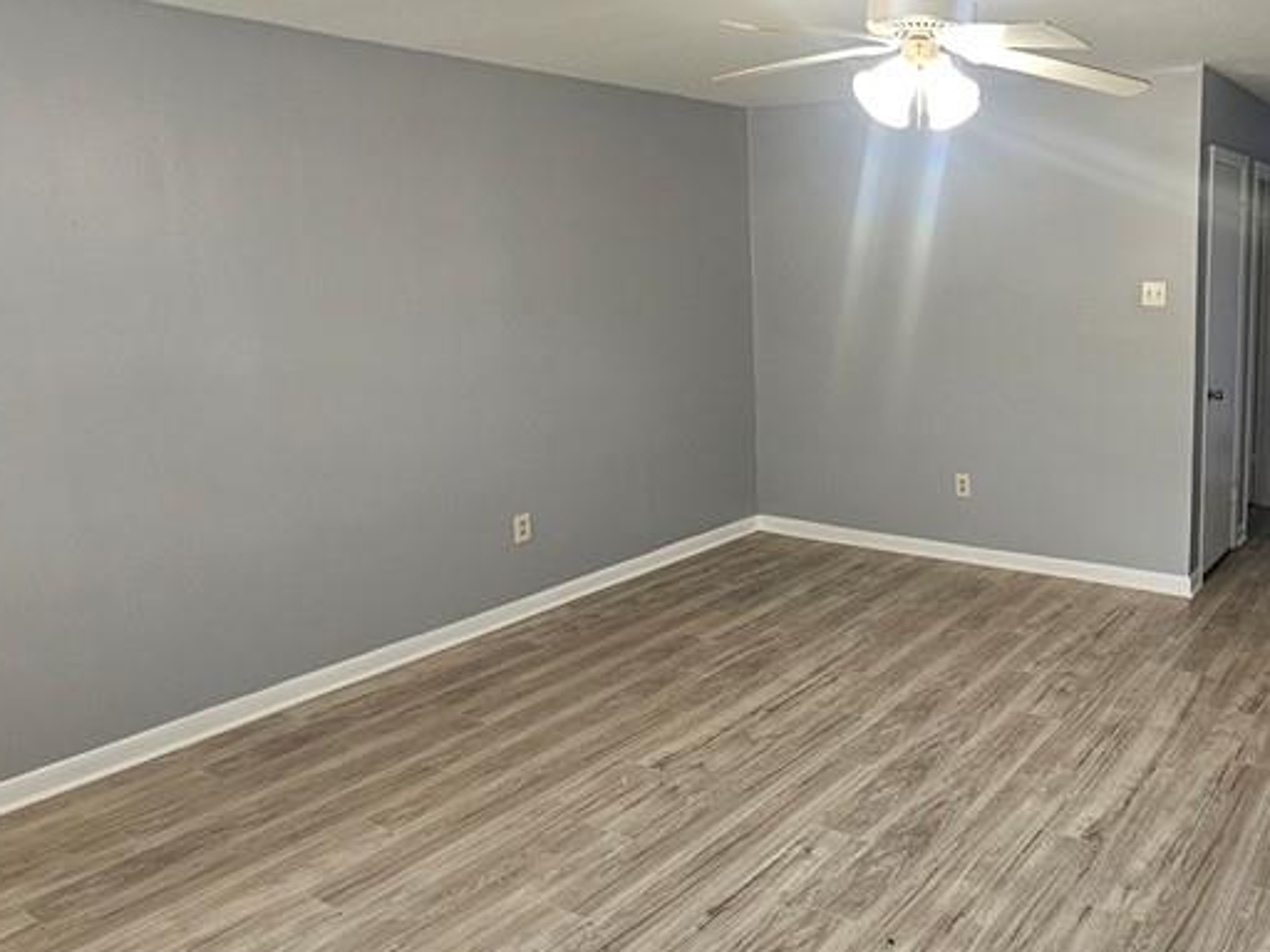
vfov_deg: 52.8
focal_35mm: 26
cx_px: 918
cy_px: 394
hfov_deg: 64.2
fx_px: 954
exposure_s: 1/60
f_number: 2.2
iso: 200
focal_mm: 2.2
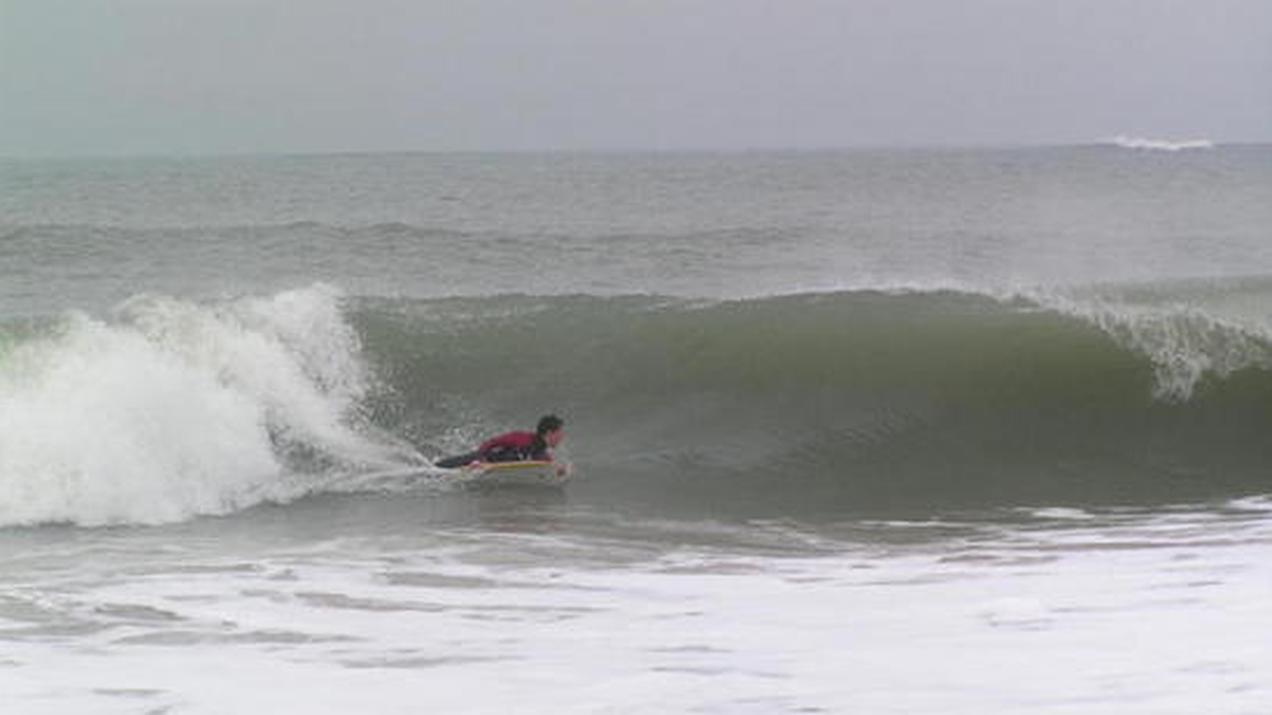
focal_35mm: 184
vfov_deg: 6.6
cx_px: 635
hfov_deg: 11.7
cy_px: 328
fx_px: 6205
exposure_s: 1/250
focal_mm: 27.9
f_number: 5.6
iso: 50
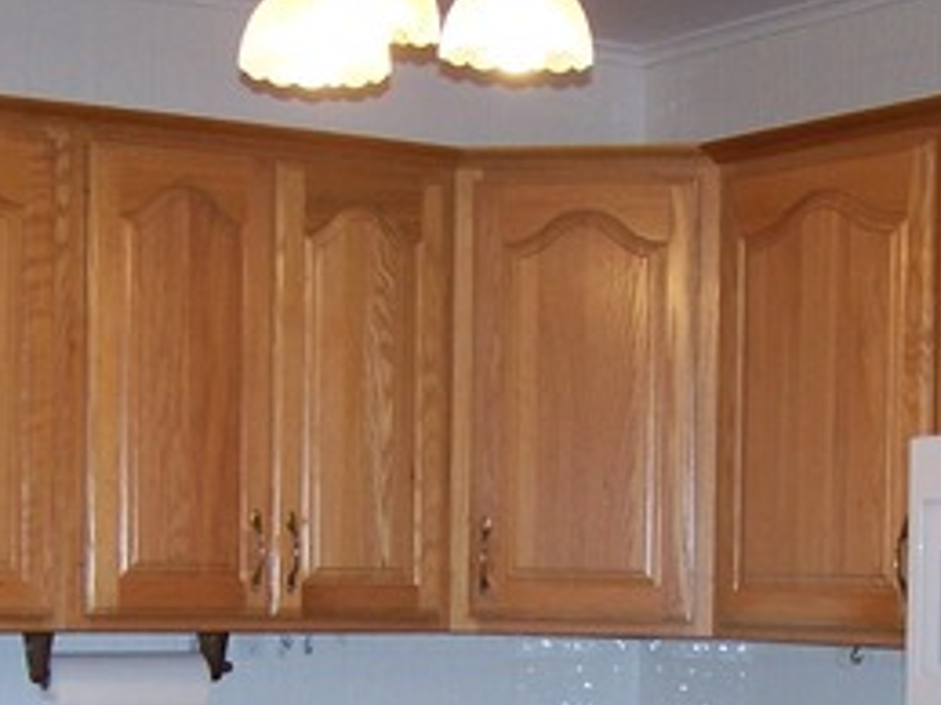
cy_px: 799
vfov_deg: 15.3
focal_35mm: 94
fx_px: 2554
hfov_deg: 20.9
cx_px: 487
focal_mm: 6.3
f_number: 2.8
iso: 140
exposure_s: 1/60
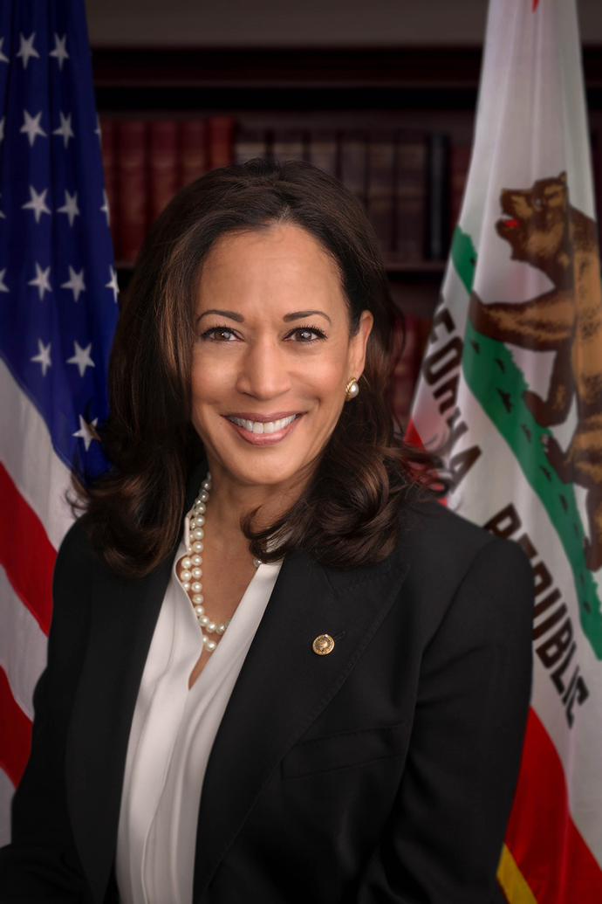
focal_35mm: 85
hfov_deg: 16.1
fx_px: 2132
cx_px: 301
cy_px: 452
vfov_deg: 23.9
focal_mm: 85
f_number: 6.3
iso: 200
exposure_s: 1/160
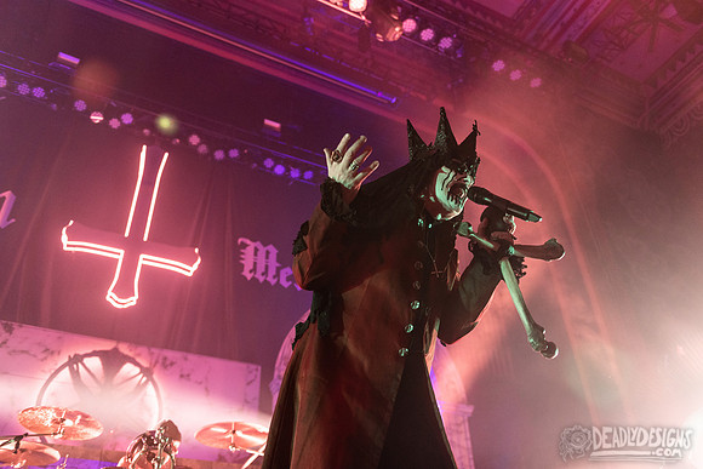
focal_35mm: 32
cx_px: 352
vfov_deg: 41.1
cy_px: 234
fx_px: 625
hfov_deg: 58.7
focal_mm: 32
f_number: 3.2
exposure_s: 1/320
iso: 2000
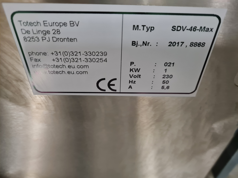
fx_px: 179
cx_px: 119
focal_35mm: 26
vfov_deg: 53.1
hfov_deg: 67.3
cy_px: 89
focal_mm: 5.4
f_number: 1.8
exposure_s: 1/25
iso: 640
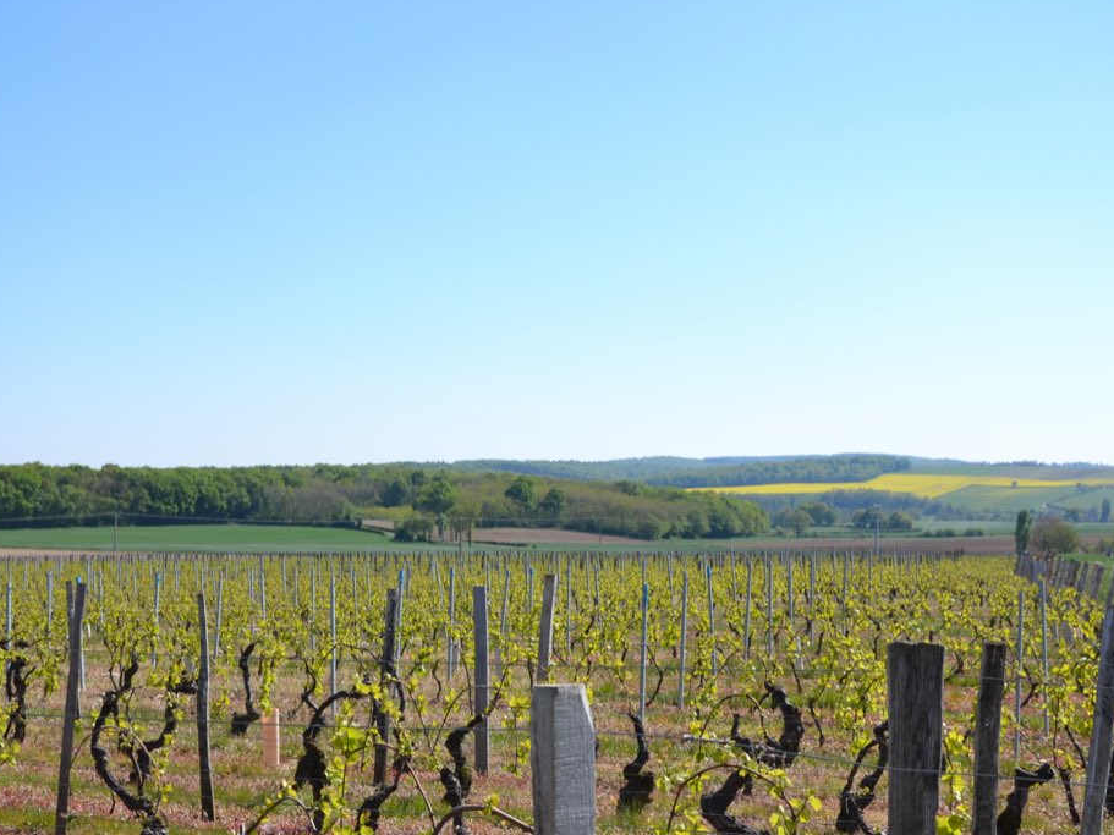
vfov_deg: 28.7
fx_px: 1631
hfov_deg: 37.5
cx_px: 433
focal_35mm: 51
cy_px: 506
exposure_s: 1/250
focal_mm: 25
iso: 100
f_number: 8
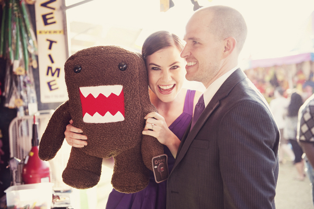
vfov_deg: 28.0
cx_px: 157
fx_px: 418
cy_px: 104
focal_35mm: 48
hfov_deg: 41.1
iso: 400
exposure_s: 1/640
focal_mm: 48
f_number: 2.8
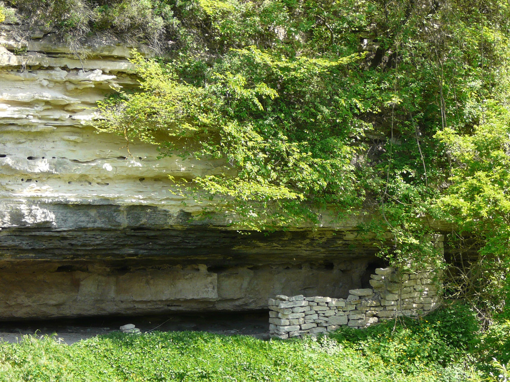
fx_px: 1856
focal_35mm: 126
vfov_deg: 11.8
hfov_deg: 15.6
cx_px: 255
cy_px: 191
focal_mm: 12.9
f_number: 4
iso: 100
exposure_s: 1/200
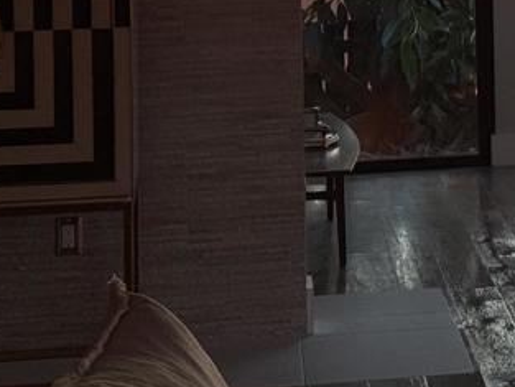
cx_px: 791
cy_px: -99
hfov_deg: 12.0
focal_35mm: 157
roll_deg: +0.6
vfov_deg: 9.3
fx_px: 2337
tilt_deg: -2.3
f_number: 1.78
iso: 80
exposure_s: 1/121
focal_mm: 6.76
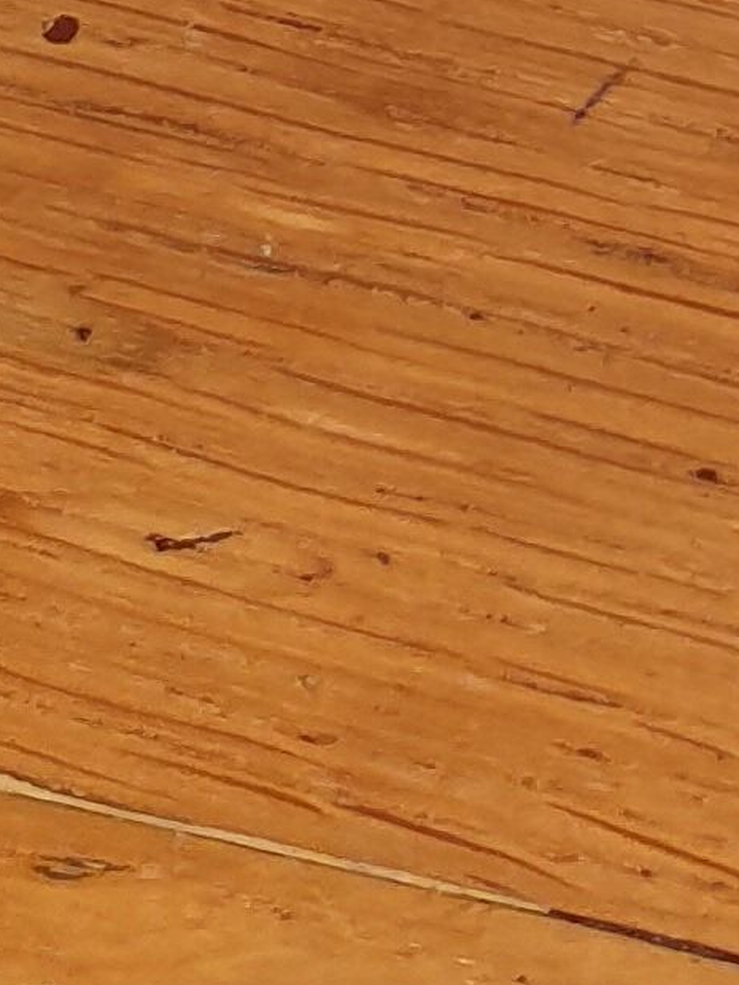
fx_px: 4811
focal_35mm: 169
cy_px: -2096
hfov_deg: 7.7
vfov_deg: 9.1
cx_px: 2139
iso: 50
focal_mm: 4.3
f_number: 1.5
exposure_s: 1/147
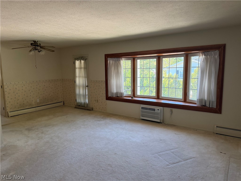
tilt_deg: -6.3
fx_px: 167
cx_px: 120
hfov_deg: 71.6
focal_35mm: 24
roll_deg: +0.7
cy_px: 90
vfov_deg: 56.8
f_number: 1.78
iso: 200
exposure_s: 1/159
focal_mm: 6.76
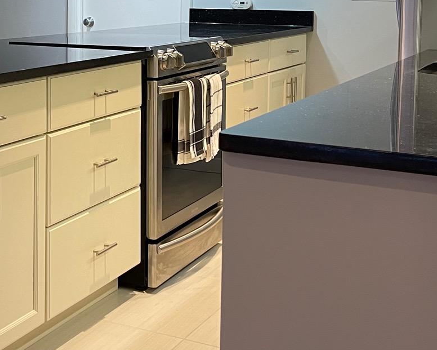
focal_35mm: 67
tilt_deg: -4.5
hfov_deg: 27.5
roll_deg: -0.9
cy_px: 38
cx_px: 63
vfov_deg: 22.3
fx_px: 867
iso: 100
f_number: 1.6
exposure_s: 1/60
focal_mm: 5.1
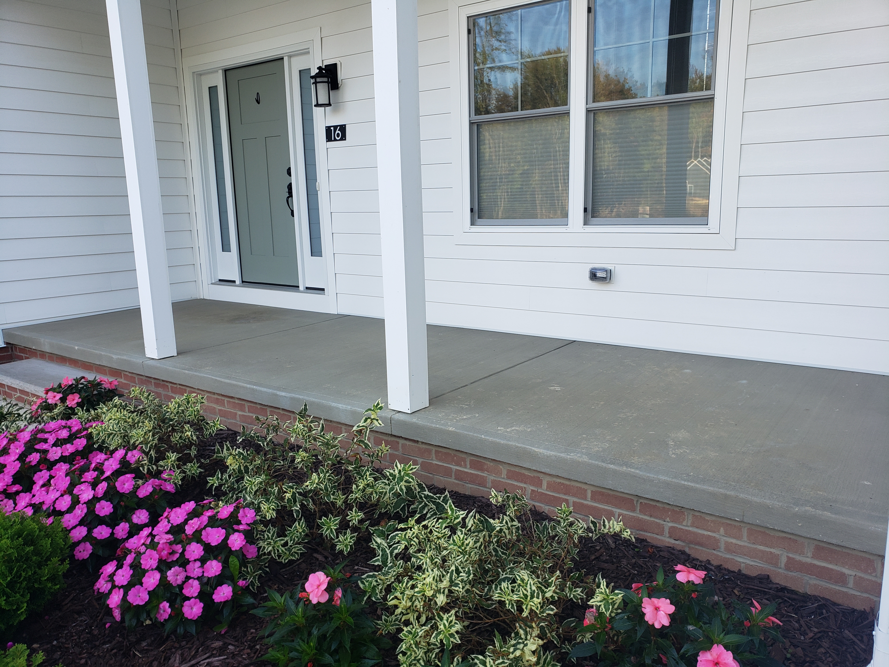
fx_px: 668
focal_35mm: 26
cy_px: 334
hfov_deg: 67.3
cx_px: 444
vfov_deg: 53.1
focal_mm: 4.3
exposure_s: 1/120
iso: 64
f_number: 2.4
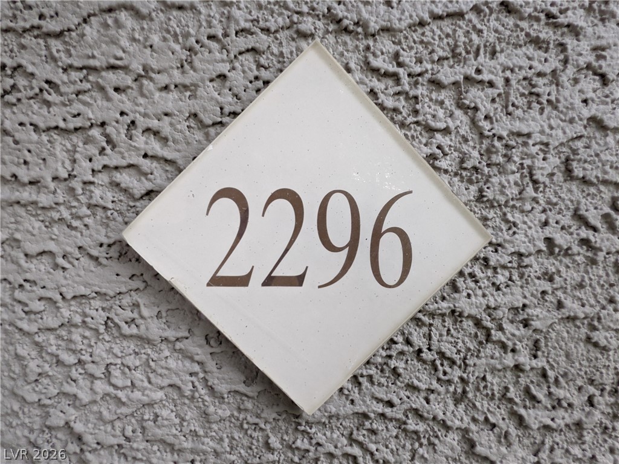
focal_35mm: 16
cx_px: 310
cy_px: 232
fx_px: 286
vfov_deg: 78.1
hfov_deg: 94.5
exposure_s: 1/32.6
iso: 172
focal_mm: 2.22
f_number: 2.2
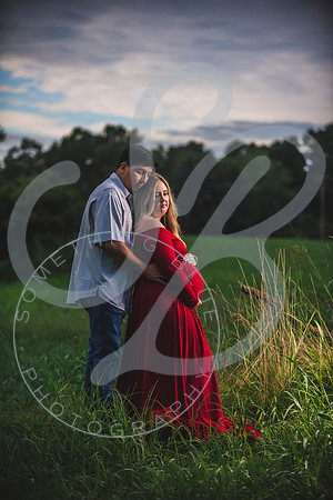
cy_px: 250
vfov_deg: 19.5
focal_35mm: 105
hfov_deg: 13.0
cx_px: 166
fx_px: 1457
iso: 200
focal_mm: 105
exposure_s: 1/1000
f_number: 2.8
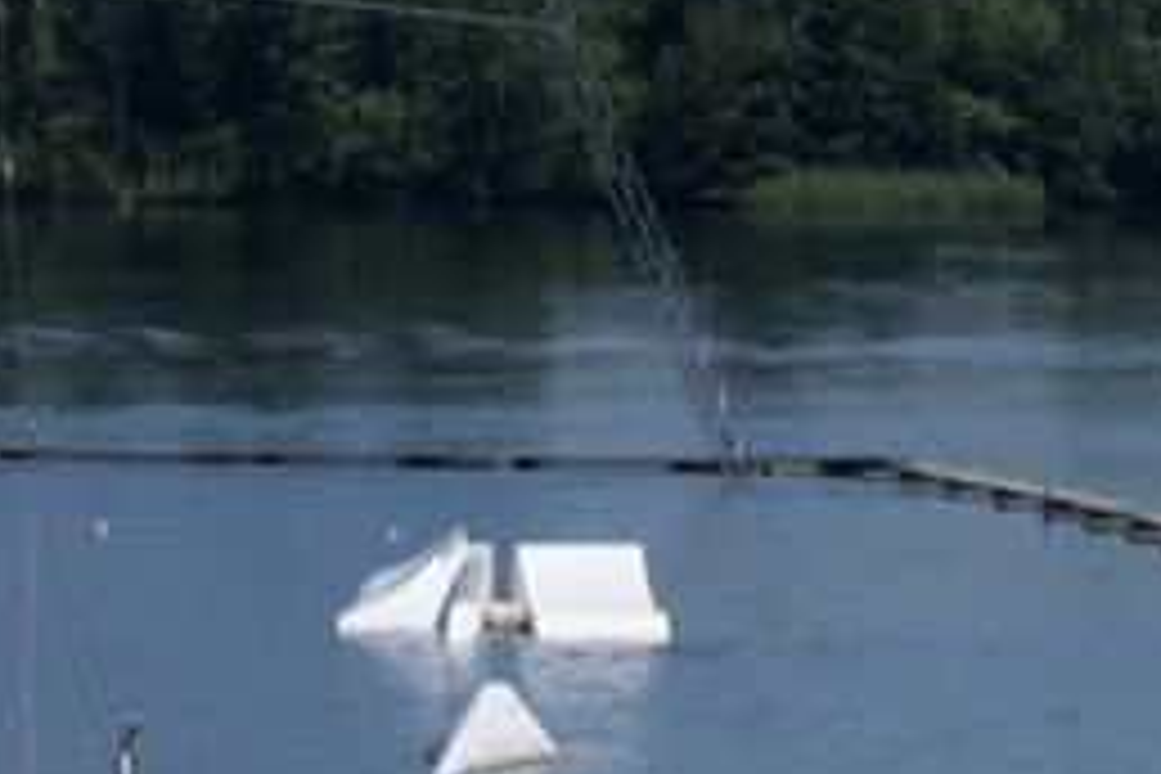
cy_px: 1735
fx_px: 15769
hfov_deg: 4.2
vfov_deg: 2.8
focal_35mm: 489
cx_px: 432
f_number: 5.6
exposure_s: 1/4000
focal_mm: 105
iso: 500
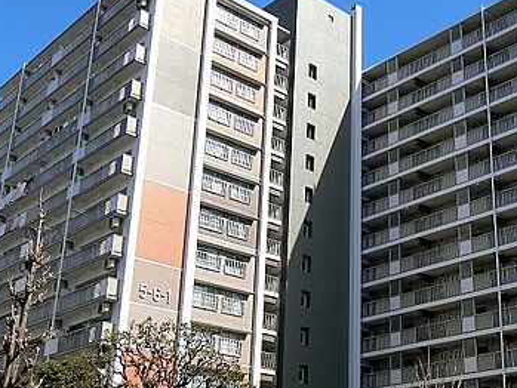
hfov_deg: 34.5
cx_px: 360
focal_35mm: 55
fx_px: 822
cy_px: 221
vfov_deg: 26.5
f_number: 8.2
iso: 400
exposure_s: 1/1000
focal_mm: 6.4
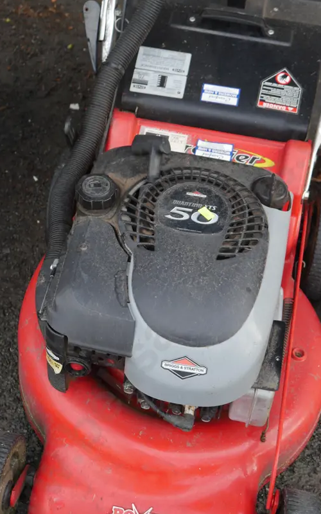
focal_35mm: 57
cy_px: 303
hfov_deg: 22.7
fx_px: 798
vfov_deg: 35.6
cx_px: 183
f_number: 4.6
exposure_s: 1/80
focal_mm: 21
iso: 200
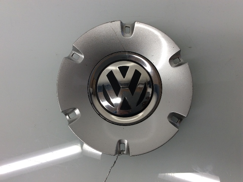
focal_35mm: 32
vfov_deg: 44.1
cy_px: 91
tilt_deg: -86.3
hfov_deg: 56.9
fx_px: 224
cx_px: 122
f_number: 2.4
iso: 32
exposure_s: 1/60
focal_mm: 3.3
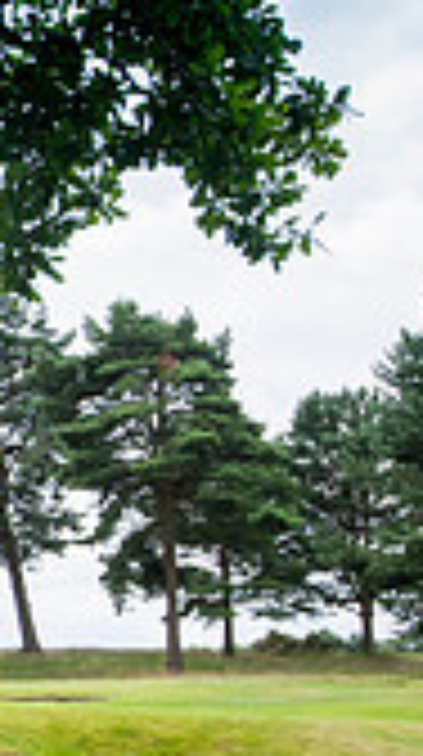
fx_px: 2242
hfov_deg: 9.4
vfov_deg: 19.0
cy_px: 547
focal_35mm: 112
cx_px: -660
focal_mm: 30
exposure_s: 1/400
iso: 200
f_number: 6.3
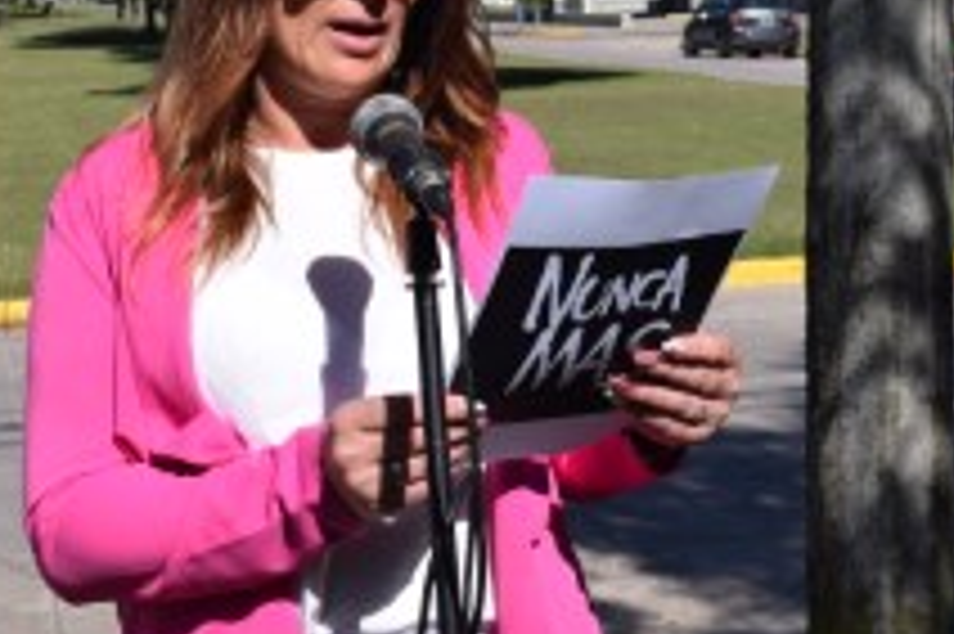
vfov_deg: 13.3
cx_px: 513
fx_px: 2701
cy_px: 85
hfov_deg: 20.0
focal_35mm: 102
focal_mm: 30
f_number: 11
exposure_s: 1/500
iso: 200
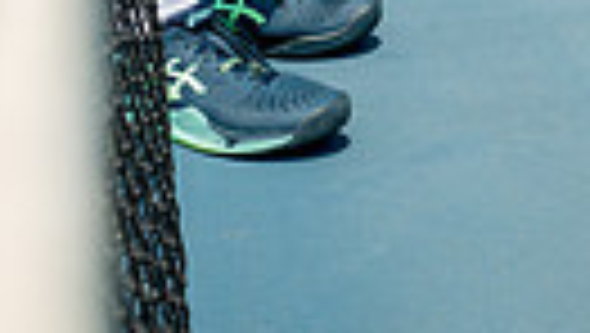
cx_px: 293
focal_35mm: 173
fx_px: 2709
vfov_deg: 6.4
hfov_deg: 12.4
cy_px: -657
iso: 125
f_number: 7.1
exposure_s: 1/400
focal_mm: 48
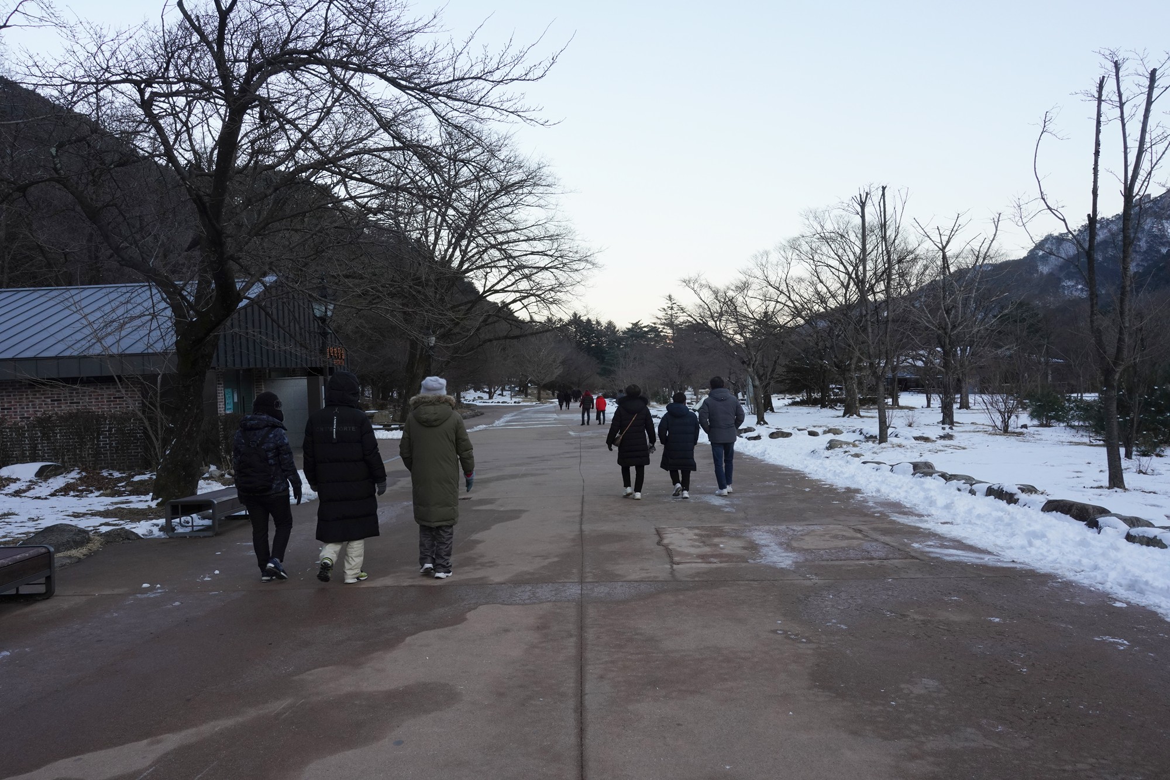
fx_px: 910
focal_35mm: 28
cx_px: 585
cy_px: 390
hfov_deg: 65.5
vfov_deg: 46.4
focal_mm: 28
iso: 800
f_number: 16
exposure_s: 1/100
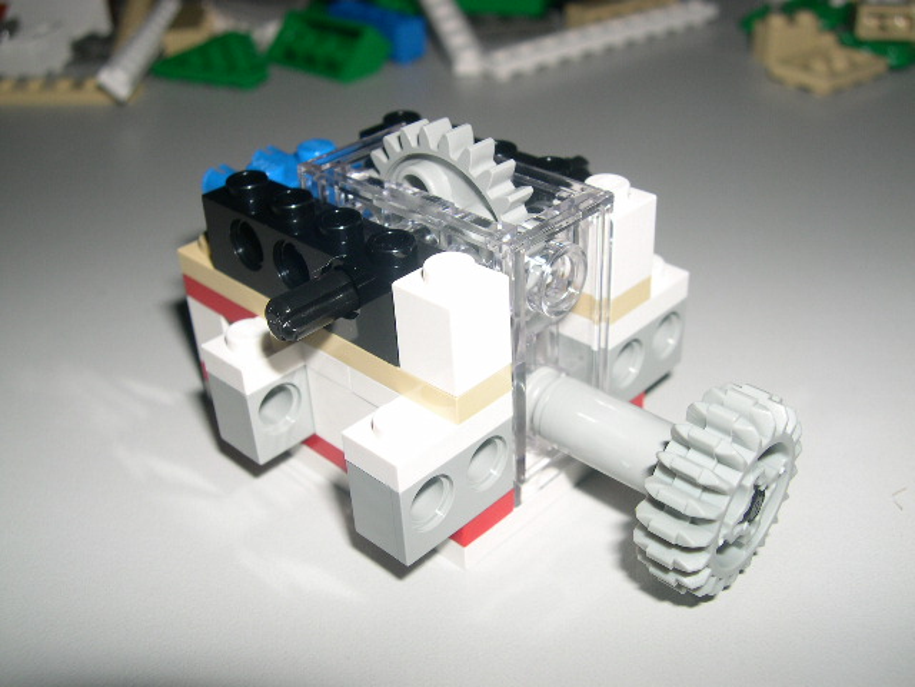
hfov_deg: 49.0
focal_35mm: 38
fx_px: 1004
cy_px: 344
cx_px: 458
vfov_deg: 37.7
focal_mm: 8
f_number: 7.6
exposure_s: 1/60
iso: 100
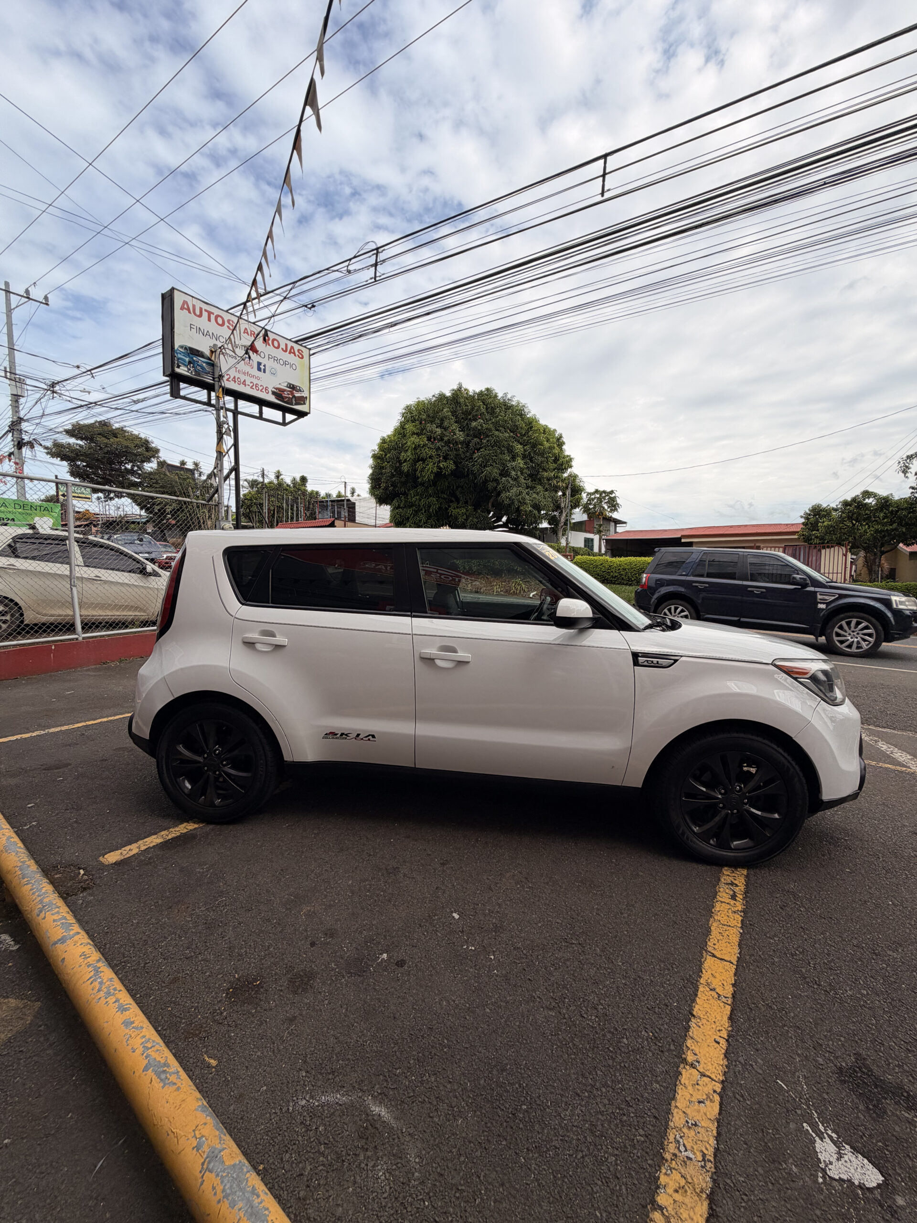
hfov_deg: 85.7
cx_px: 458
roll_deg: -0.4
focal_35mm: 14
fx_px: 494
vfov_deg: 102.1
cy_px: 612
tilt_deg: -3.5
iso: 20
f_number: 2.2
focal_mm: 2.22
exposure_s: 1/1050
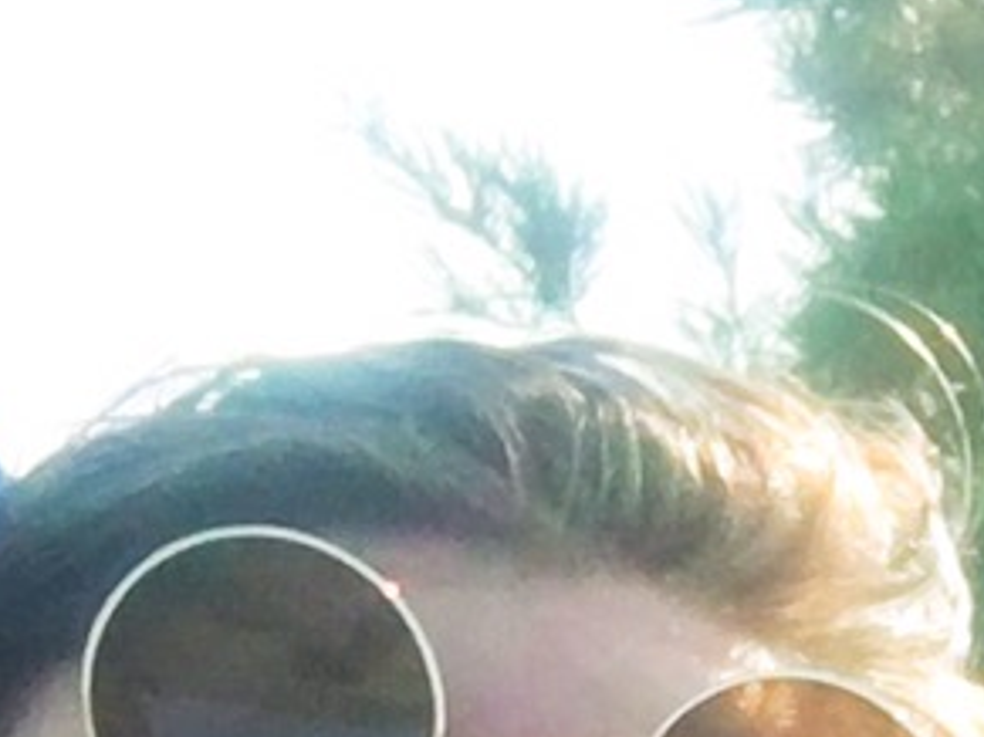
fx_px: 5456
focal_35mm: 192
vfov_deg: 7.2
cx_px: 1924
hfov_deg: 9.6
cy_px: 1913
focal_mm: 2.65
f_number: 2.2
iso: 32
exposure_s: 1/853
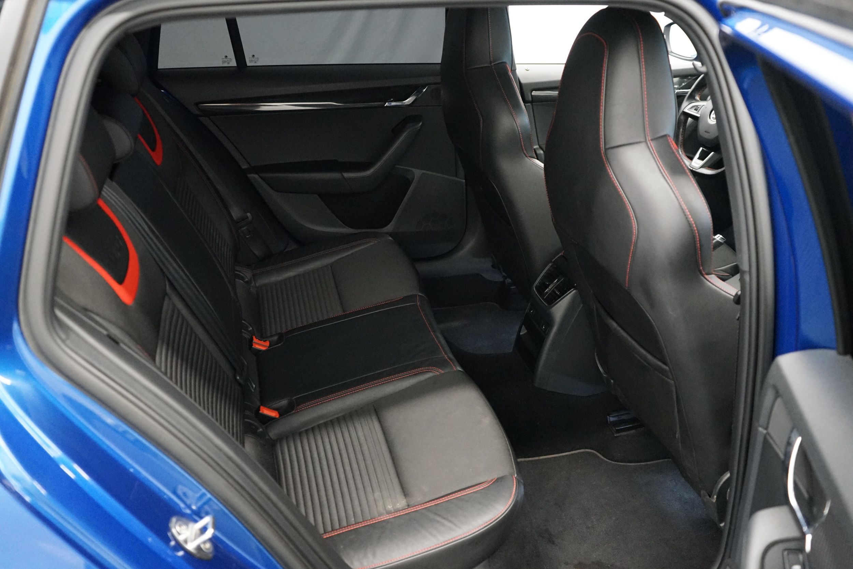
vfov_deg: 42.3
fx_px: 735
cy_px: 284
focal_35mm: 31
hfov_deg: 60.3
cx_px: 426
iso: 6400
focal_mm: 31
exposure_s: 1/60
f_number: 3.5
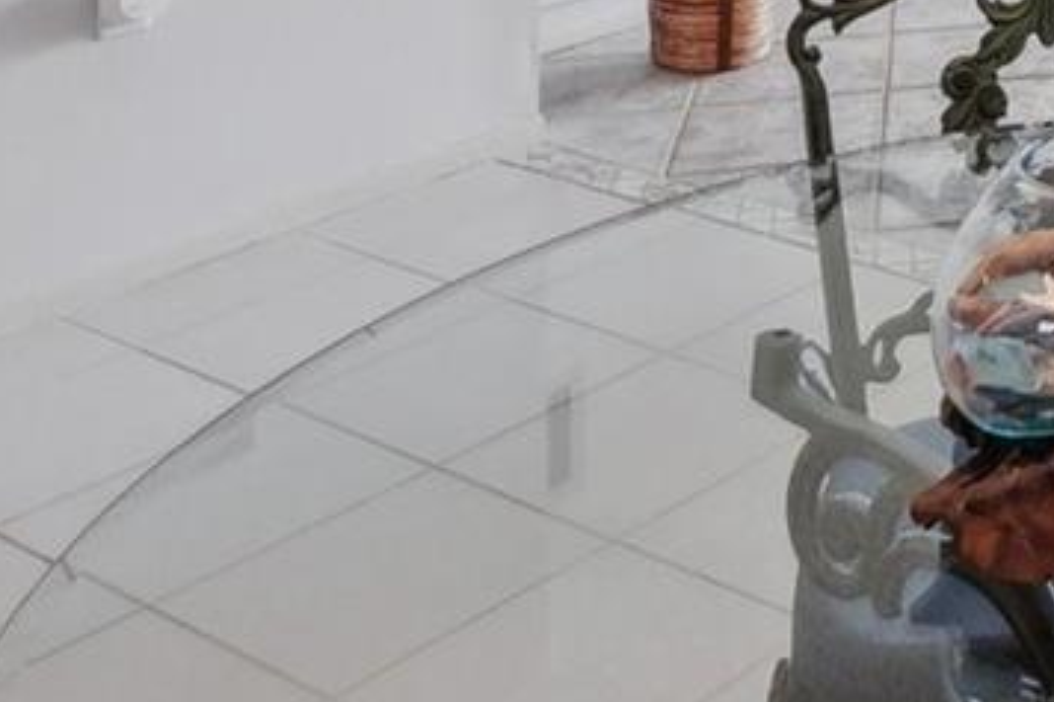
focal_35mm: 72
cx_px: 1545
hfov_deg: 23.1
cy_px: -631
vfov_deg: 15.6
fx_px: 2107
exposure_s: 1/30
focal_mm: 16
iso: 400
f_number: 8
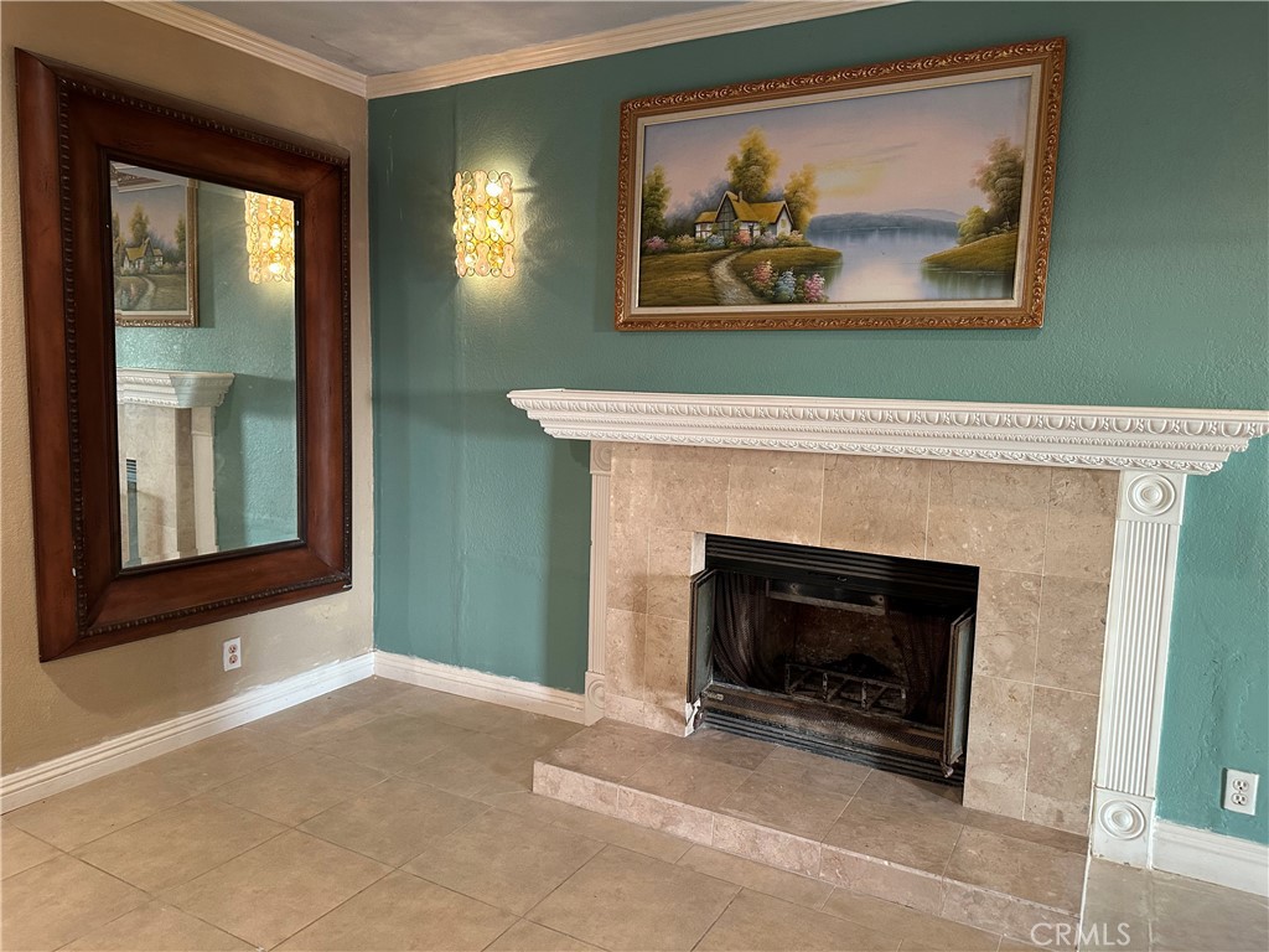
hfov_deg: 71.6
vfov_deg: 56.8
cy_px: 476
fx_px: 880
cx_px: 634
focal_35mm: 24
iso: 320
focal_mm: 6.86
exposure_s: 1/60
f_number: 1.78
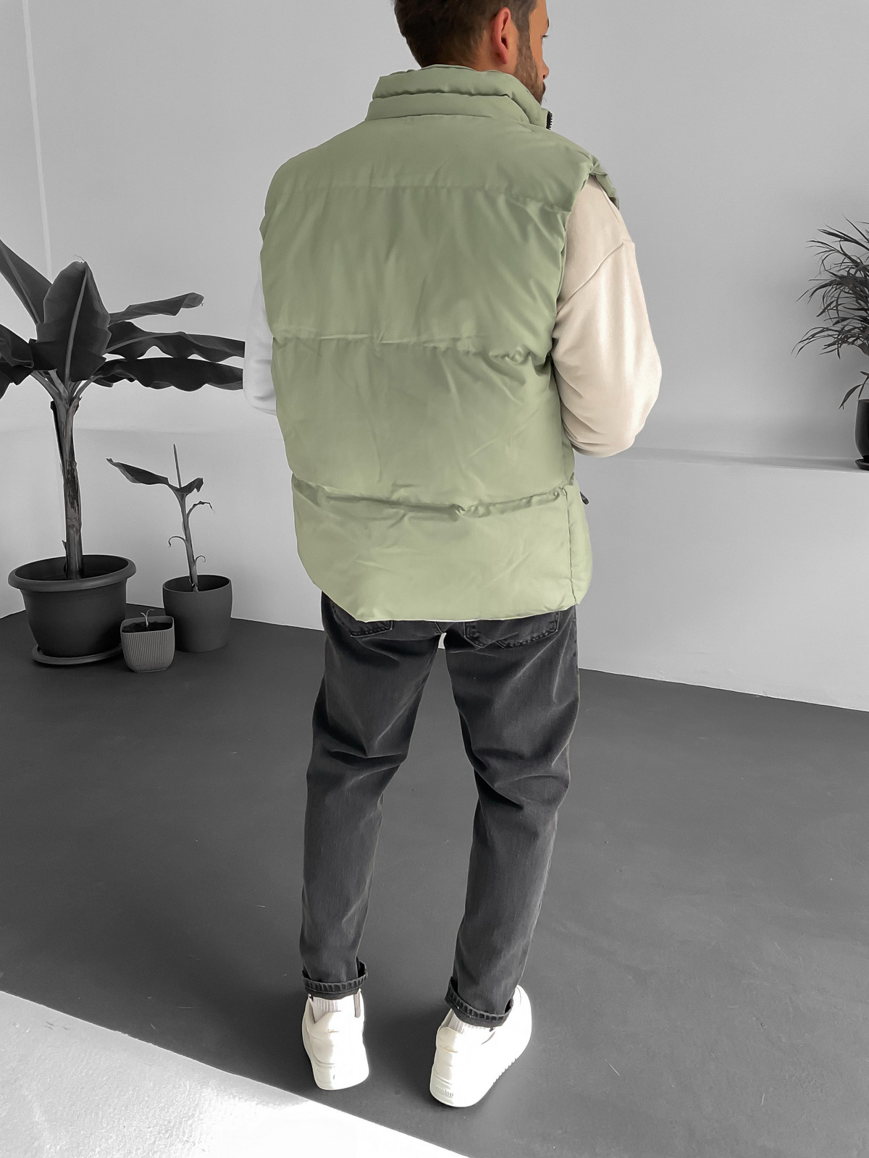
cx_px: 434
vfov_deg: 61.7
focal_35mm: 29
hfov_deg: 48.2
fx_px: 971
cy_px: 579
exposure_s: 1/90
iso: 64
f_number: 1.8
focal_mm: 3
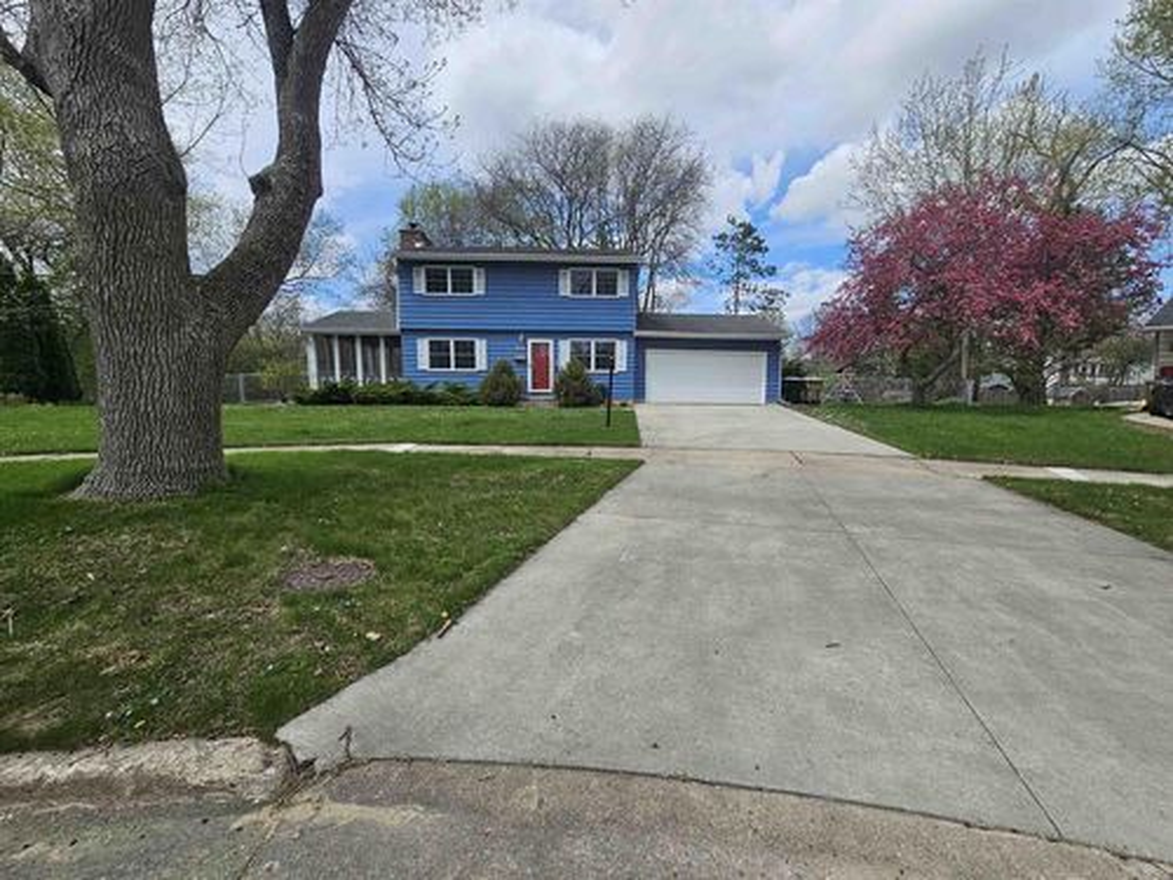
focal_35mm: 13
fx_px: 441
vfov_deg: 89.9
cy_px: 440
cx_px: 586
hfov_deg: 106.2
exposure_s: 1/2180
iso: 50
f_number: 2.2
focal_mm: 2.2
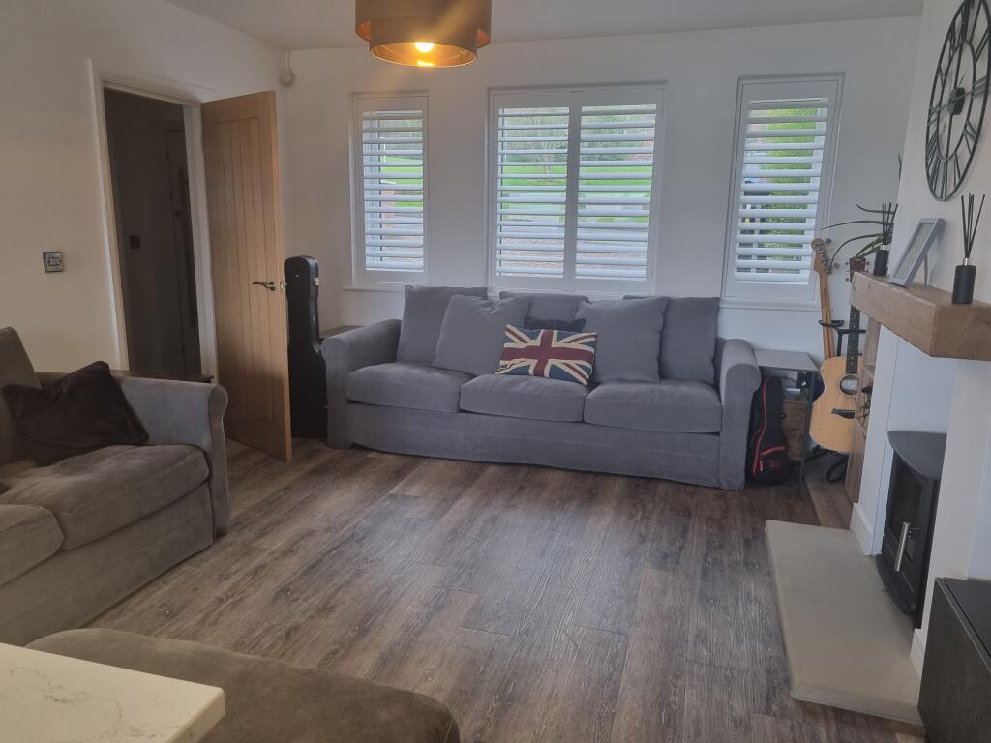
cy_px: 372
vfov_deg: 53.1
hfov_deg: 67.3
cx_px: 496
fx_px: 744
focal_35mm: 26
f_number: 1.8
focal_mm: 5.4
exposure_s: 1/100
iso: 200
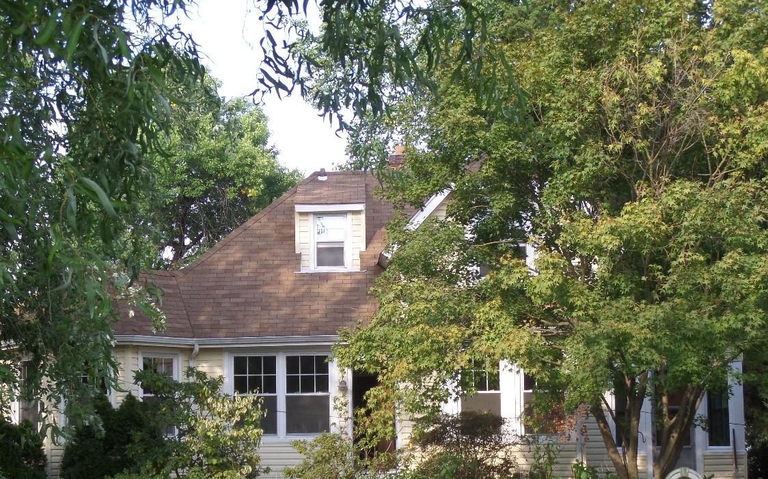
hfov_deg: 28.6
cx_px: 350
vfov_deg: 18.0
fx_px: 1507
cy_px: 323
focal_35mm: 72
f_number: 3.8
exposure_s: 1/125
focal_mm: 8.7
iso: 100
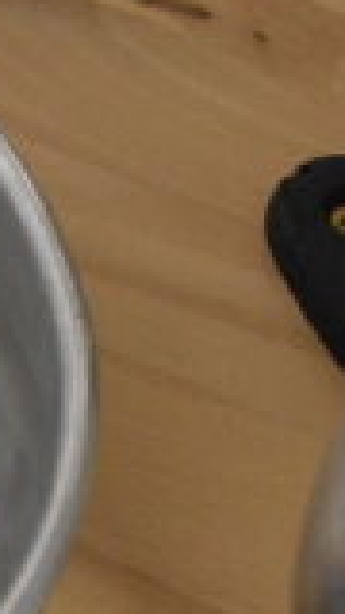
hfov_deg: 5.1
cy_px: 424
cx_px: -602
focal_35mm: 228
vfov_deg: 9.4
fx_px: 3708
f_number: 4.8
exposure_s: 1/60
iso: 5600
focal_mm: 38
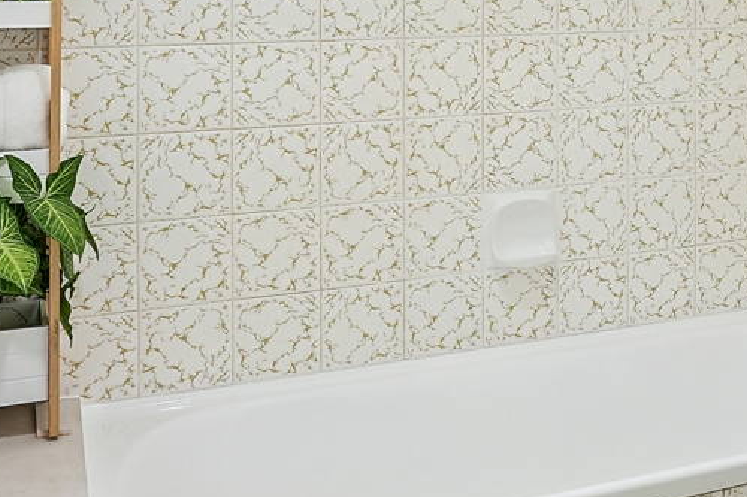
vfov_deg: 20.2
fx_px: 1327
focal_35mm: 64
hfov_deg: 28.9
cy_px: -61
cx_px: 790
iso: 200
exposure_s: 1/13
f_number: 11
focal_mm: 20
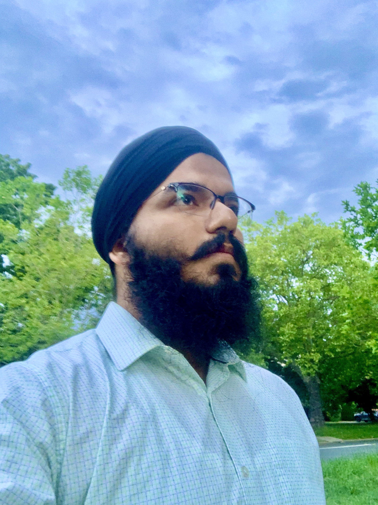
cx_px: 189
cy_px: 252
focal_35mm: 32
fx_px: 466
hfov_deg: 44.2
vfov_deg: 56.8
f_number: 2.2
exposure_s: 1/45
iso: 320
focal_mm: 2.87
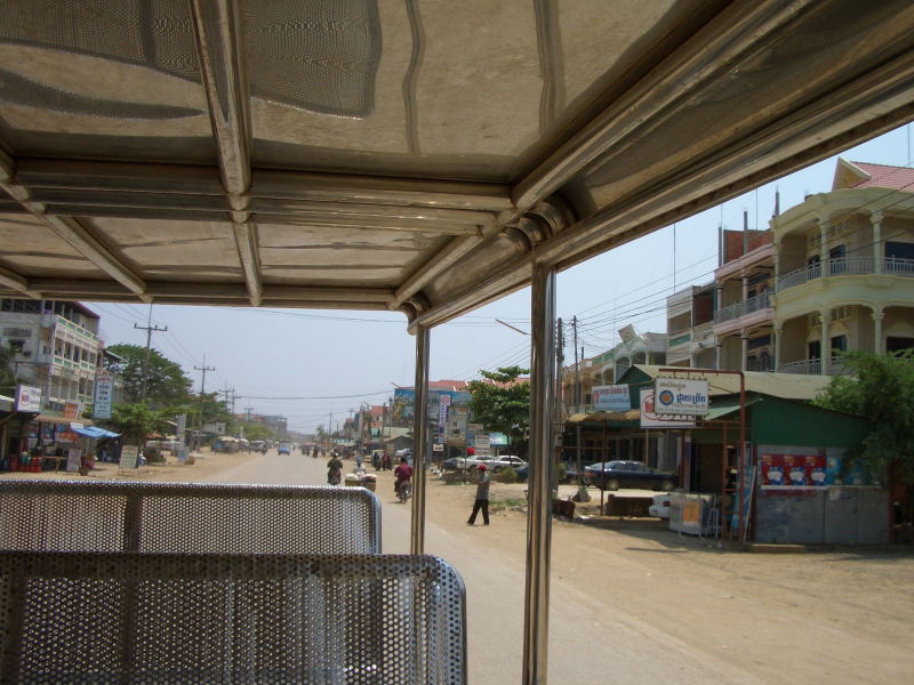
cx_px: 457
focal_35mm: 35
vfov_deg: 40.7
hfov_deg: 52.6
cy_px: 342
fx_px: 924
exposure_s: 1/640
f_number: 4.3
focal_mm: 5.8
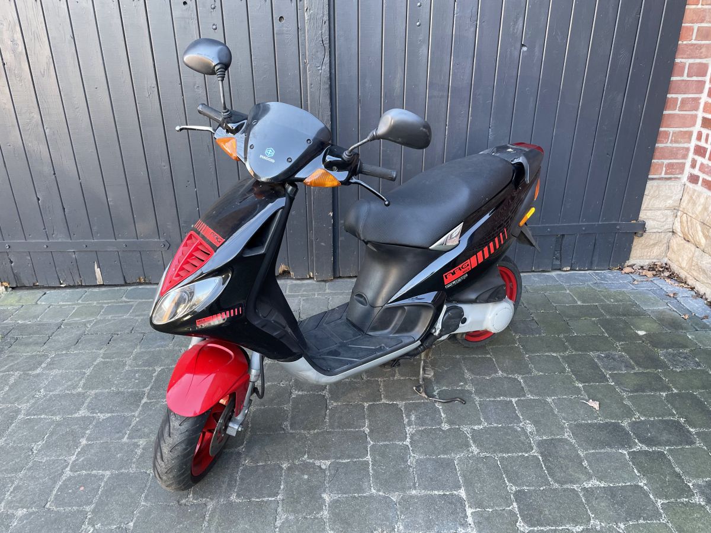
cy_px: 266
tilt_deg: -24.2
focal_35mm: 26
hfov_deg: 67.3
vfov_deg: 53.1
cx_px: 356
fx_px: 534
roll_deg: +0.3
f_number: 1.6
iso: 125
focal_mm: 4.2
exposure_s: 1/121
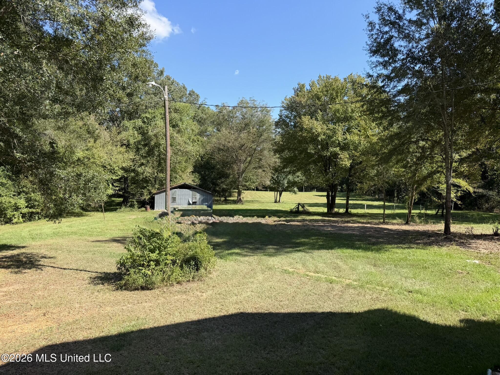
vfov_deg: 56.8
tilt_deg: -3.5
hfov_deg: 71.6
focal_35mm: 24
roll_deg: -1.2
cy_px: 188
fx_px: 347
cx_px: 250
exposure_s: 1/1812
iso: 80
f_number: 1.78
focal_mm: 6.76
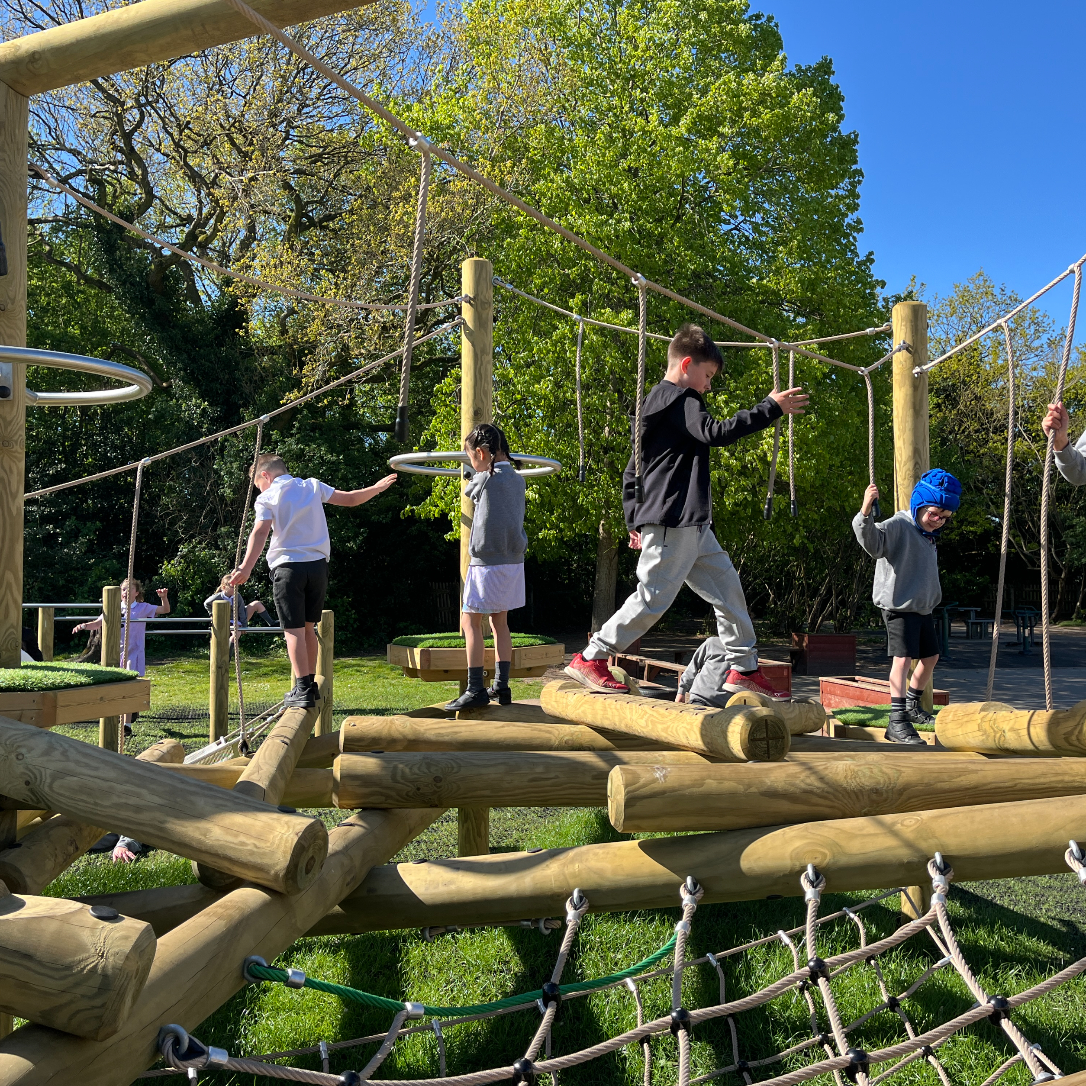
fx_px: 1100
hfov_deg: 52.5
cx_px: 545
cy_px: 538
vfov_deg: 52.5
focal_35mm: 31
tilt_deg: +2.9
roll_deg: +0.3
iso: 50
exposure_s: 1/1106
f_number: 1.6
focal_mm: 5.1
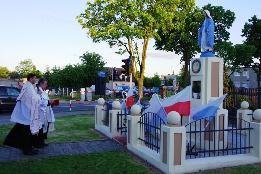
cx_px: 130
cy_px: 87
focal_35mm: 36
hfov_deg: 53.1
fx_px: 261
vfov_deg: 36.9
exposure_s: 1/125
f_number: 8
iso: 400
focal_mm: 24
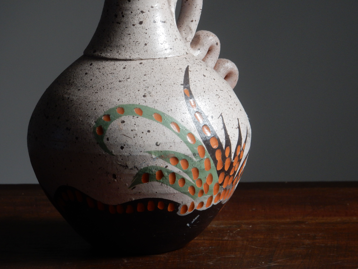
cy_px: 134
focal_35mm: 193
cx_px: 179
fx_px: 1996
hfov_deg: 10.2
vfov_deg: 7.7
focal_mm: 34.5
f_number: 6.3
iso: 200
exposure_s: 1/30
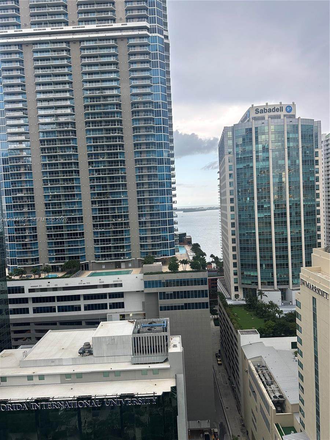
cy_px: 220
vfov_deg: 71.6
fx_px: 305
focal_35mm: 24
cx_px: 165
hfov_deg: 56.8
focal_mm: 6.86
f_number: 1.78
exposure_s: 1/634
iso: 80
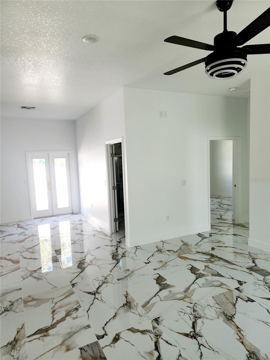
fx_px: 239
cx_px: 135
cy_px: 180
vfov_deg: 73.9
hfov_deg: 58.9
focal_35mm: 23
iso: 20
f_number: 1.8
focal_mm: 6.4
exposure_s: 1/60.2
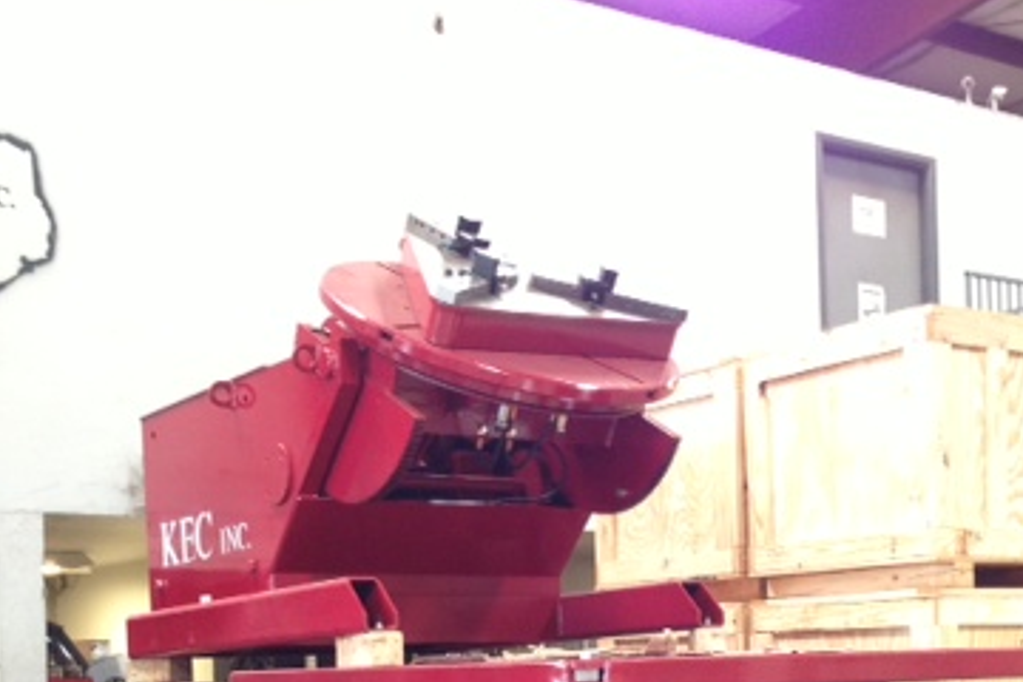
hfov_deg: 32.9
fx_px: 1733
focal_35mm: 61
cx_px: 537
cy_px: 671
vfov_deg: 21.5
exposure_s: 1/20
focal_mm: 4.13
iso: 125
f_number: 2.4
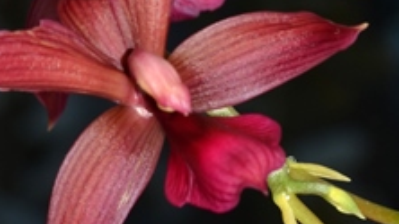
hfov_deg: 5.3
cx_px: 325
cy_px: 113
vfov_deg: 3.0
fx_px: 4307
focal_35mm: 407
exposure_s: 1/60
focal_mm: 90
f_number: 16
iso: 200
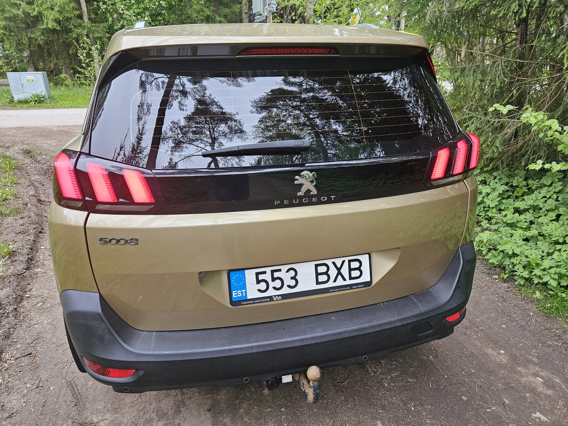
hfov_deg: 73.9
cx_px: 284
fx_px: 377
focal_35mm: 23
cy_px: 213
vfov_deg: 58.9
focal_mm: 5.4
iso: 100
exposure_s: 1/100
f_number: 1.8
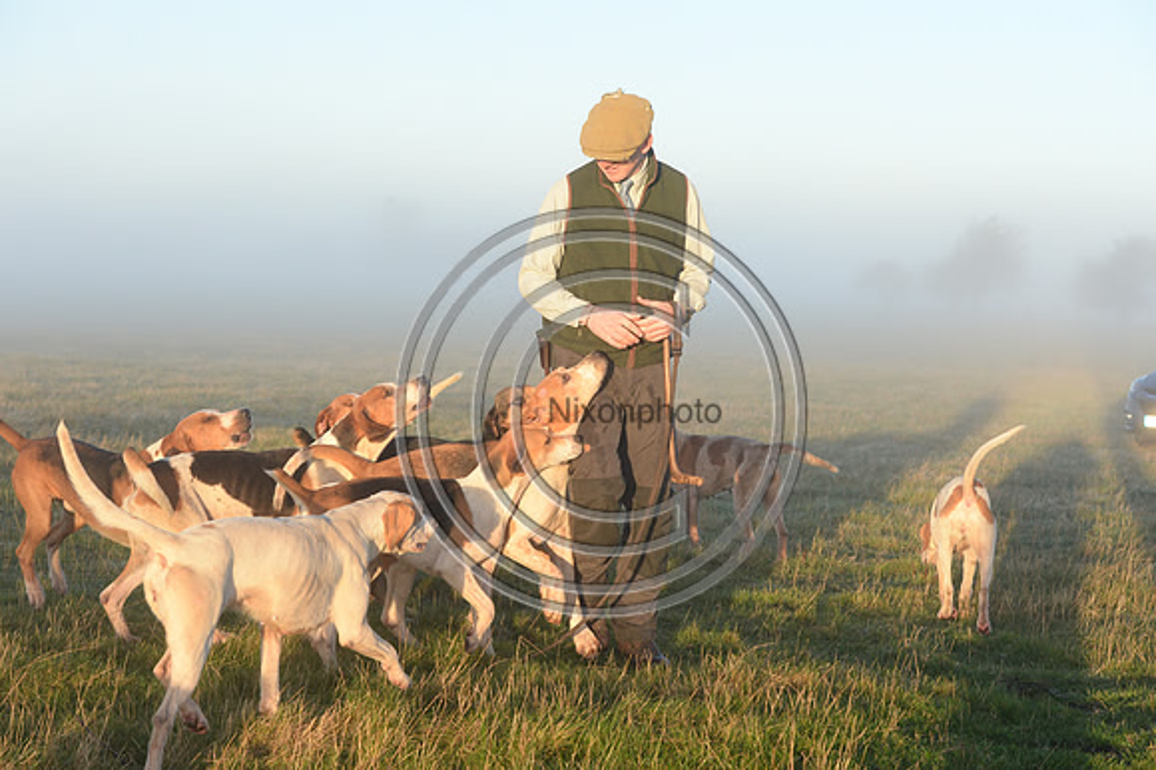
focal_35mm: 70
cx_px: 578
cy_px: 385
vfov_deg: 19.4
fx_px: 2246
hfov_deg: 28.9
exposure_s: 1/1000
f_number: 7.1
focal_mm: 70
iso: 1250
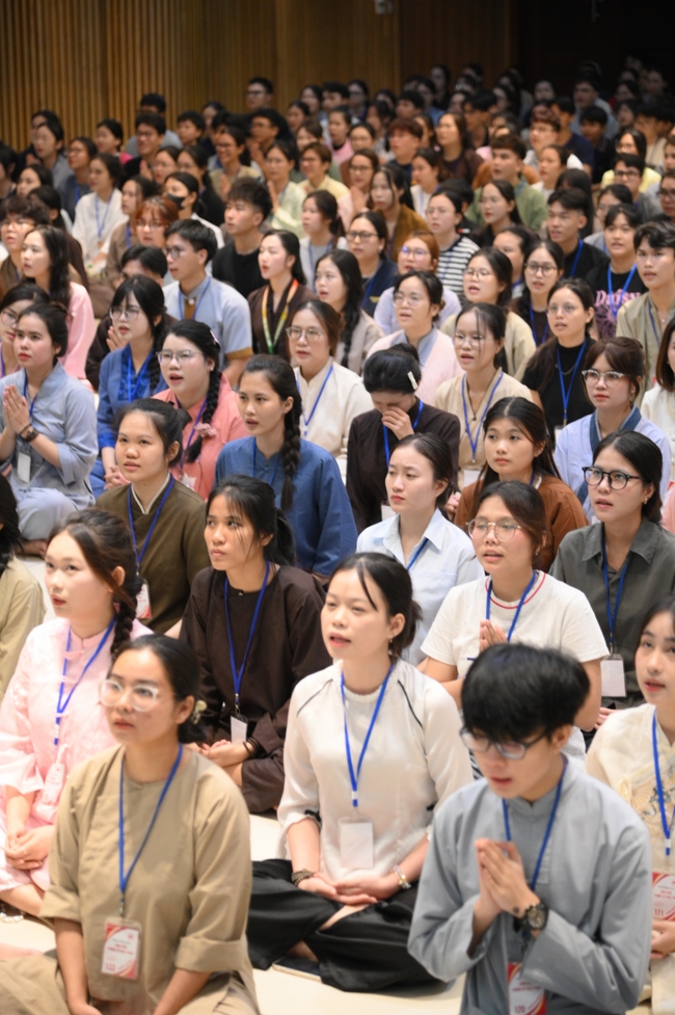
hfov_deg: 13.9
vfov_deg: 20.8
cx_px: 338
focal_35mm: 98
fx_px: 2760
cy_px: 508
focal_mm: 98
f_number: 4
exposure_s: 1/100
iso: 3200
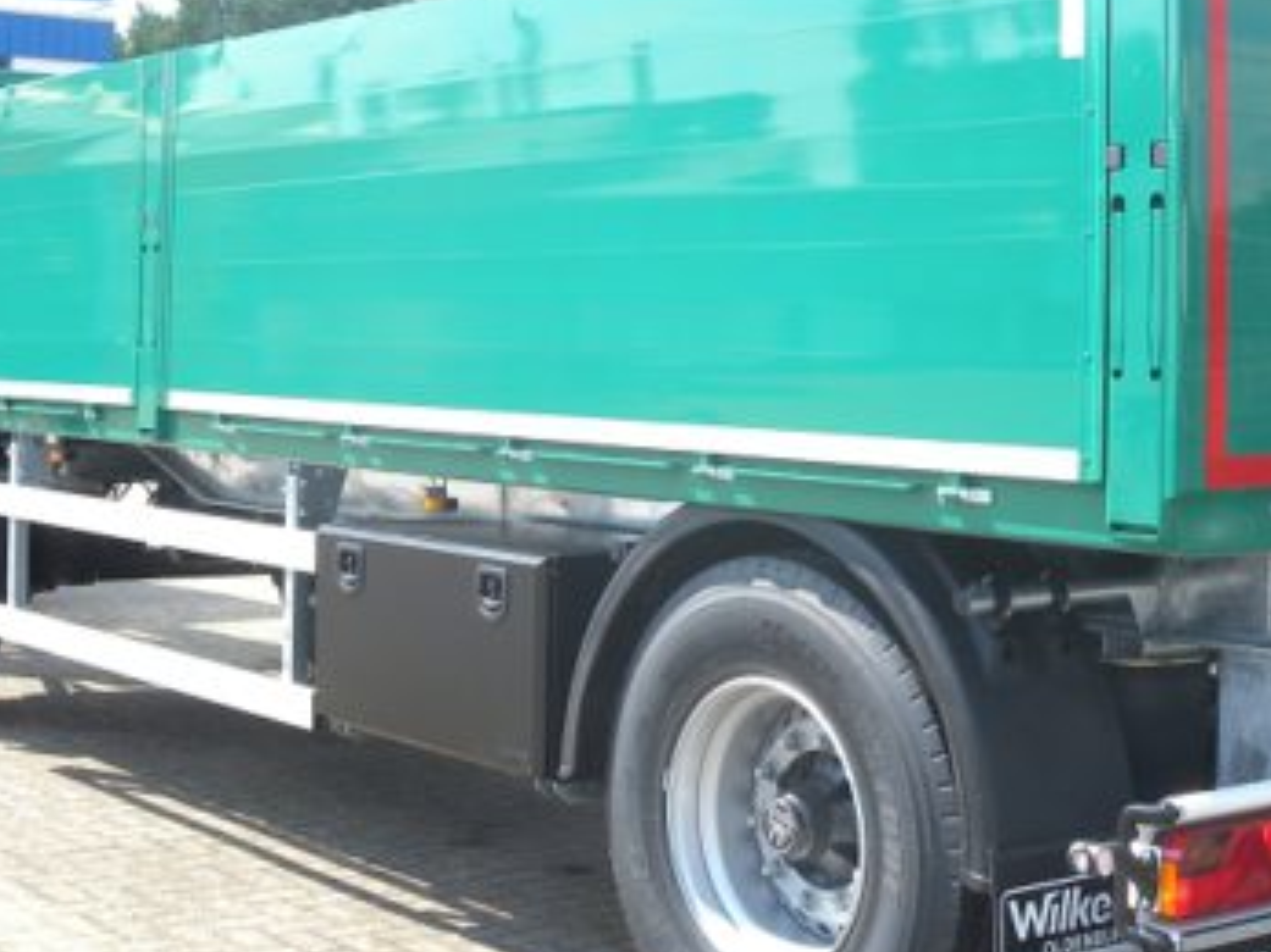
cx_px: 601
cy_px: 352
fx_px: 2276
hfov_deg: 31.2
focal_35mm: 62
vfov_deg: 23.6
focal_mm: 6
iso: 64
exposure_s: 1/148
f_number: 5.1
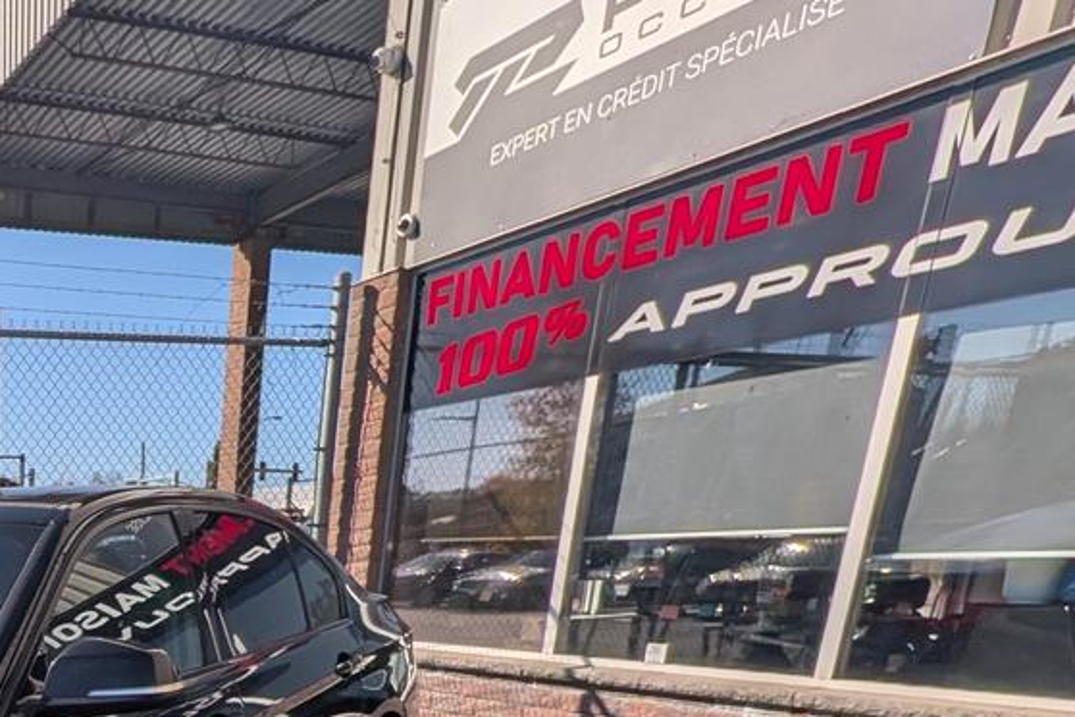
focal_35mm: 31
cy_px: 833
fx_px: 926
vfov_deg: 34.8
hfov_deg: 44.7
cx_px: -125
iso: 30
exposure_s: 1/1832
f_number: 2.2
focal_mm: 1.54
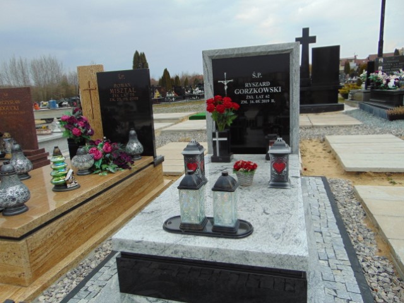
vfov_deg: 54.9
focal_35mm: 25
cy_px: 152
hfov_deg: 69.4
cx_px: 202
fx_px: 292
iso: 80
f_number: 3
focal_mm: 4.5
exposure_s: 1/1000
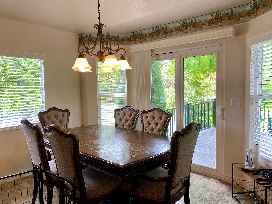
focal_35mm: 26
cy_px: 102
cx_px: 136
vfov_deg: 53.1
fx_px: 204
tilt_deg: -5.5
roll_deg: +1.4
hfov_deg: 67.3
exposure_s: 1/120
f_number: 1.8
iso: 40
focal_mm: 4.25
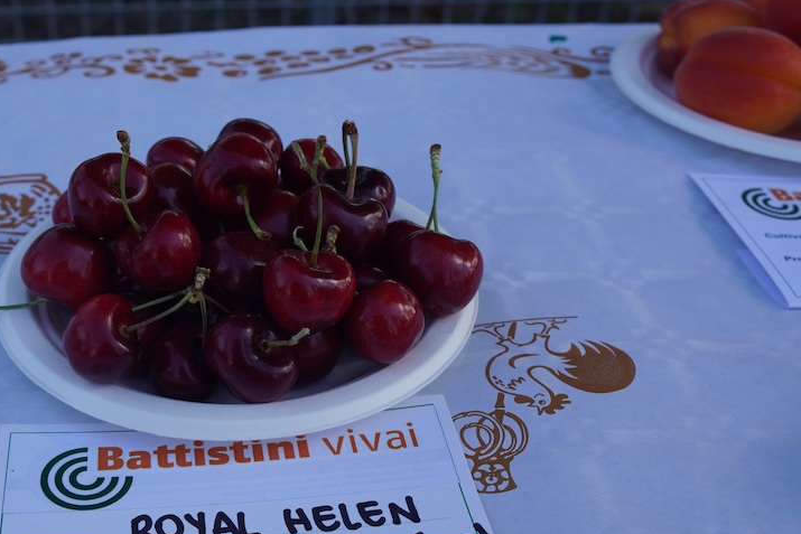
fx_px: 1065
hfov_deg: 40.6
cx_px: 254
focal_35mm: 48
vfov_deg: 28.0
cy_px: 366
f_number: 4.5
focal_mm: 19
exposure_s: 1/320
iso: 100
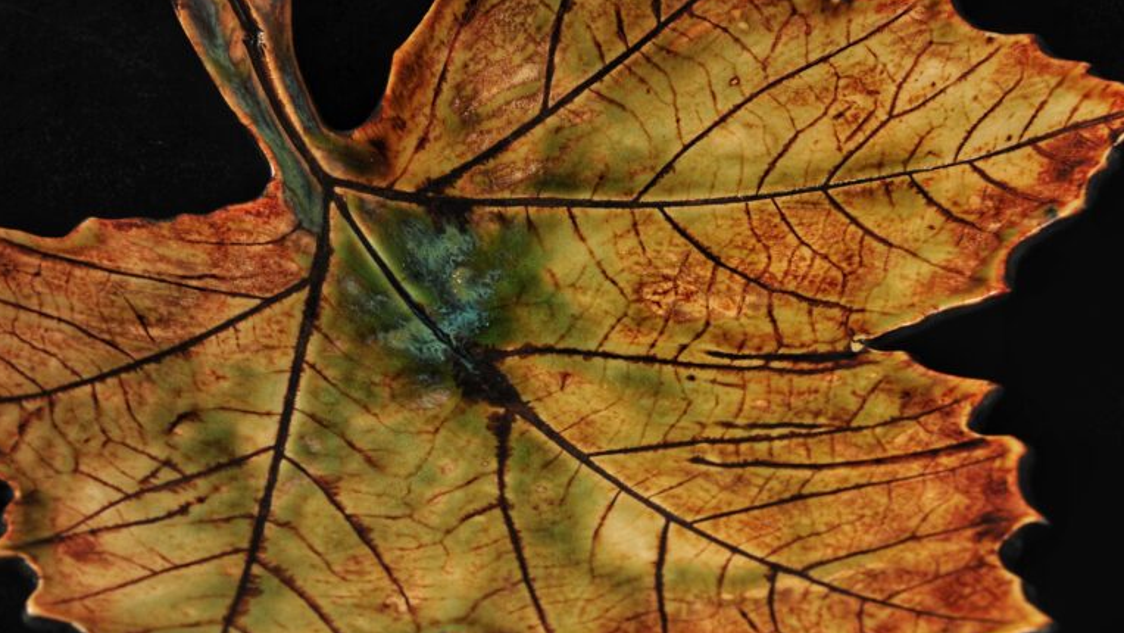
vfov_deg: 10.5
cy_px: 275
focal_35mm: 116
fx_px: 3449
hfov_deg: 18.5
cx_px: 512
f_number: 11
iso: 200
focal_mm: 55
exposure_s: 1/250
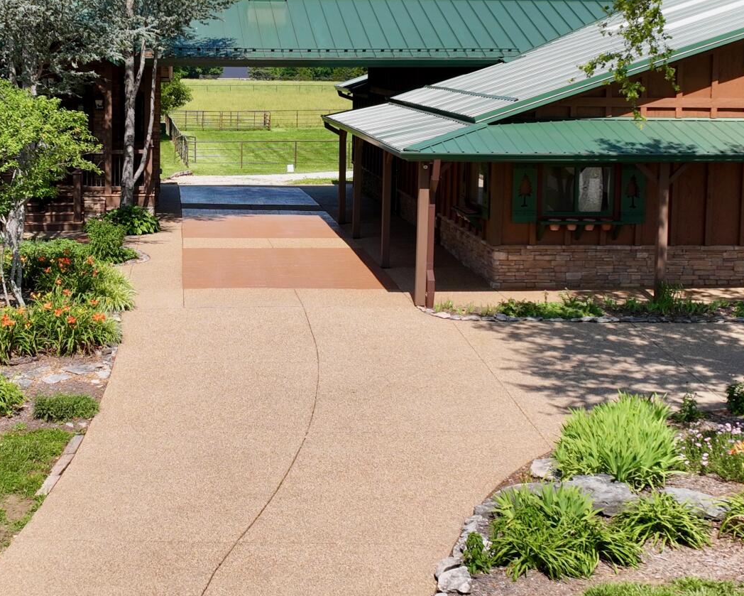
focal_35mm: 67
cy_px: 178
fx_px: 1476
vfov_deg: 22.7
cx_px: 251
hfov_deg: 28.1
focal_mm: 12.29
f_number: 2.8
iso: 100
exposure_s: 1/1600
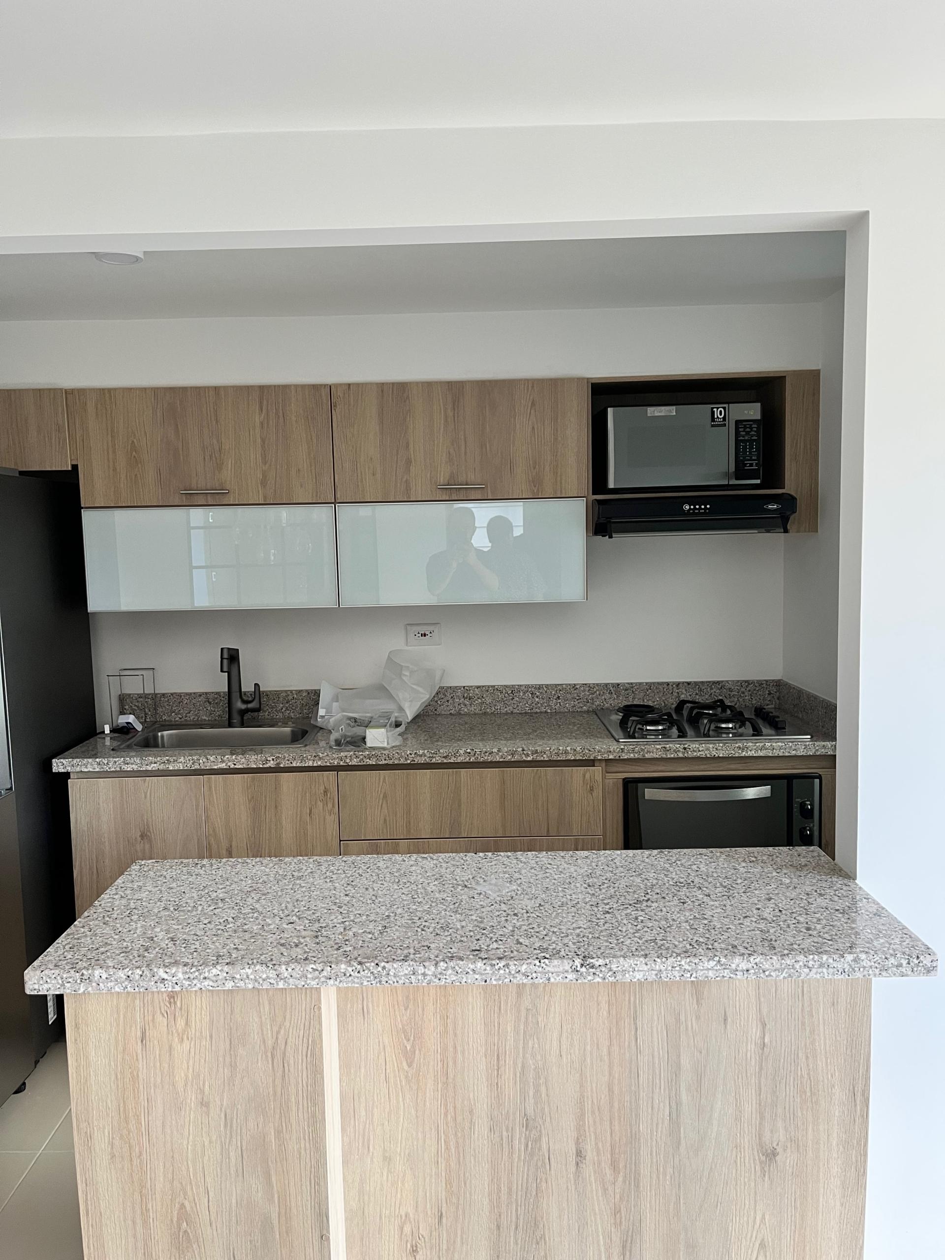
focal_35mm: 26
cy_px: 630
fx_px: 946
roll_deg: +0.7
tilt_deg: -4.4
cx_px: 472
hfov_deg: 53.1
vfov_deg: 67.3
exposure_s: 1/94
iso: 125
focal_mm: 5.1
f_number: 1.6
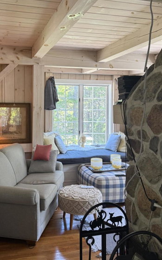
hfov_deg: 36.1
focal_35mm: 35
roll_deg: -1.3
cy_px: 111
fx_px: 247
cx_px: 59
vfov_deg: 55.1
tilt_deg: +2.1
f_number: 1.78
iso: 200
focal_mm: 6.76
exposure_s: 1/60
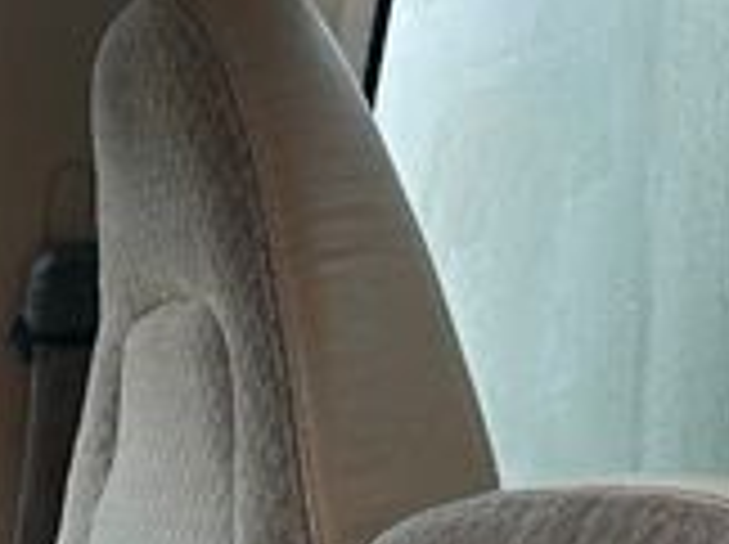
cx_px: -616
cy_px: 854
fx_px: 1998
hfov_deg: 16.8
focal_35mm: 95
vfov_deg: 14.3
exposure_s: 1/121
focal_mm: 6.86
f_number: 1.78
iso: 125
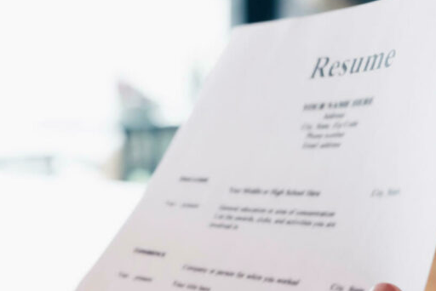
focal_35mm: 106
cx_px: 38
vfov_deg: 12.8
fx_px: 1284
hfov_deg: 18.9
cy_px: 278
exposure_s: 1/125
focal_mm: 35
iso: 800
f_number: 2.8
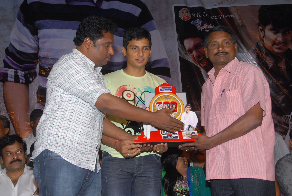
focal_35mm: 51
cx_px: 146
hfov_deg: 38.8
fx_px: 415
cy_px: 98
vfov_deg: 26.6
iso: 320
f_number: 7.1
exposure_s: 1/125
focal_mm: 34
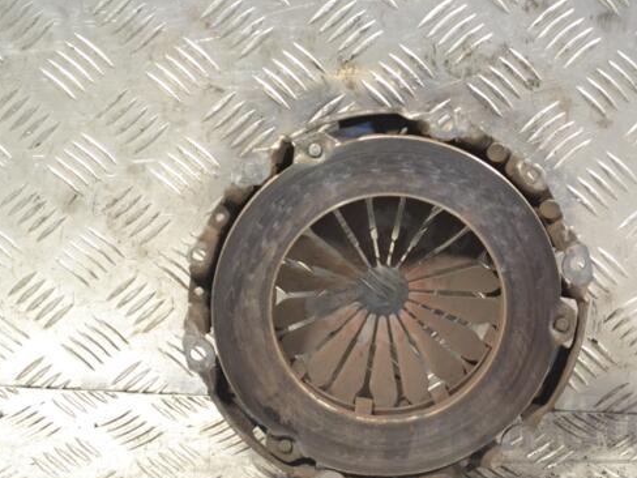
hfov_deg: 20.1
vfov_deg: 15.2
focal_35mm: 98
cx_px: 362
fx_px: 1796
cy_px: 257
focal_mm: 55
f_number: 5.6
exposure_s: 1/125
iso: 3200
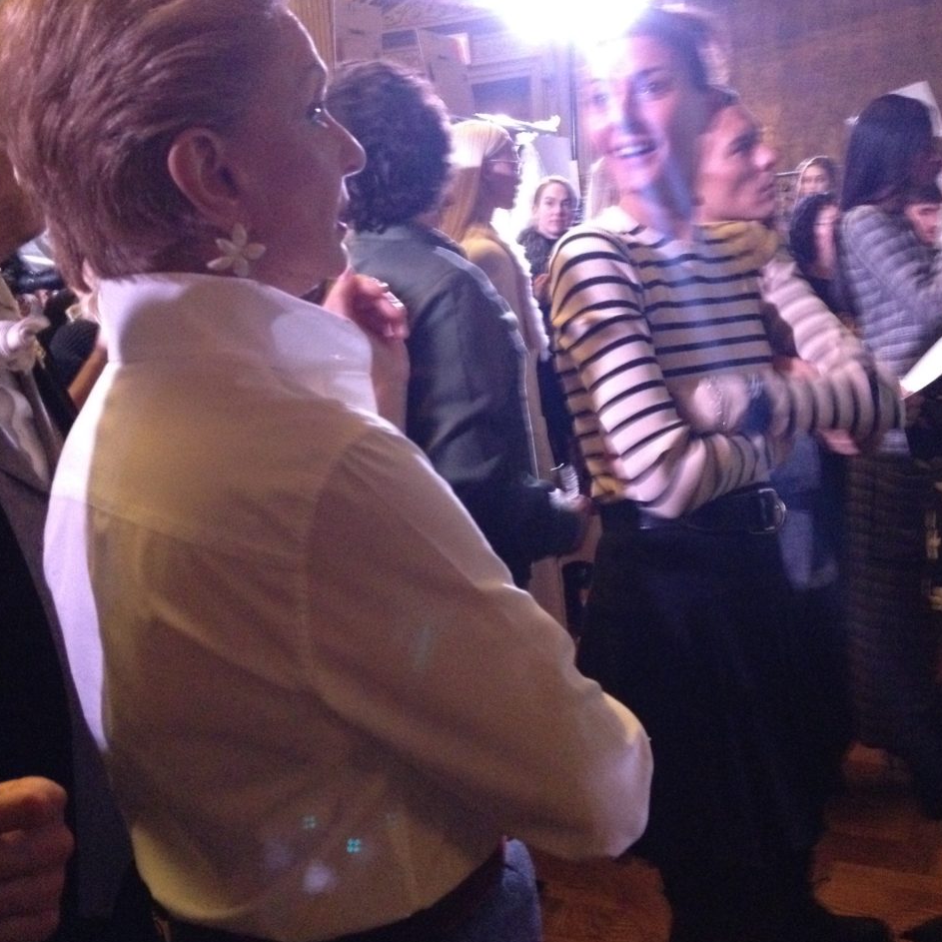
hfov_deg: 40.0
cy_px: 414
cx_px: 472
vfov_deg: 40.0
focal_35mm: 42
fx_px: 1293
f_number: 2.4
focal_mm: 4.28
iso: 800
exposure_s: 1/15
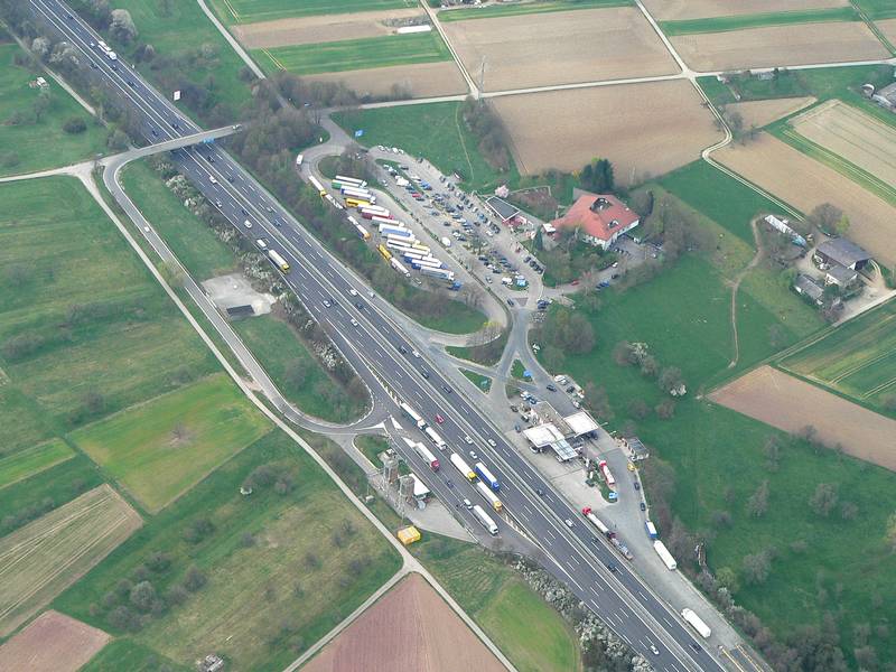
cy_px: 336
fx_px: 2588
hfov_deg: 19.6
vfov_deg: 14.8
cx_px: 448
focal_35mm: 100
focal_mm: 16.6
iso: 100
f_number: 4
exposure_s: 1/250
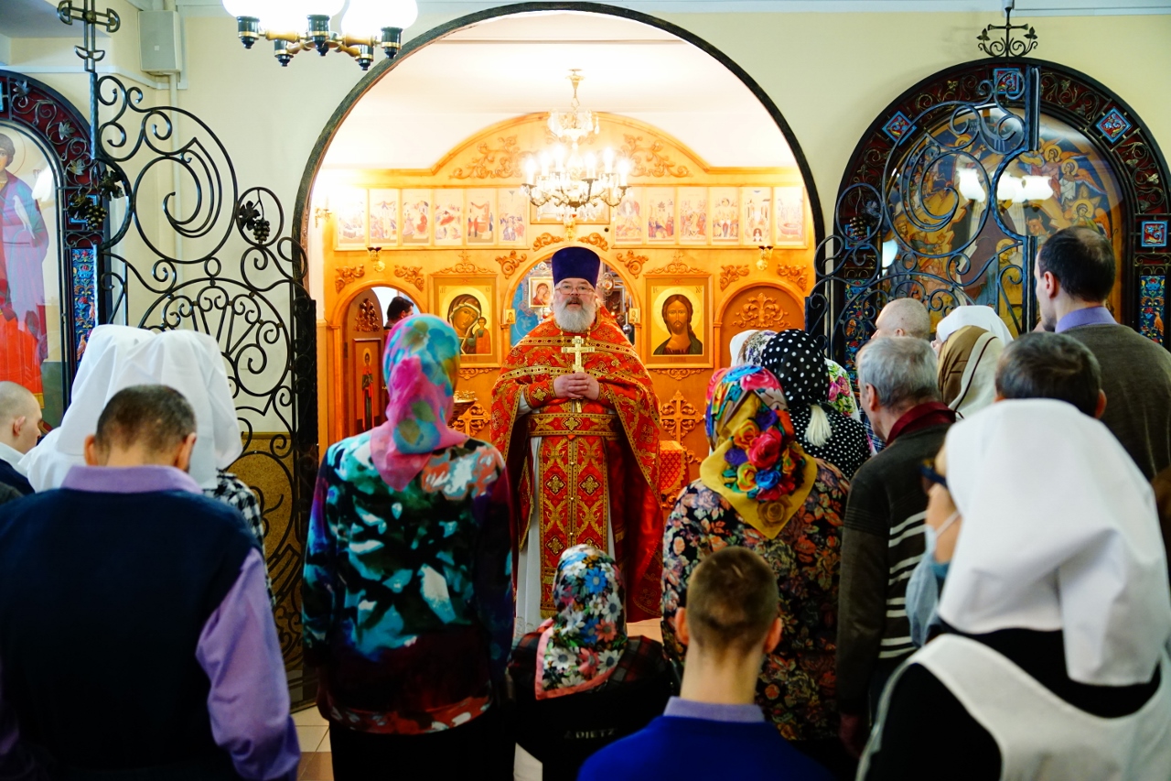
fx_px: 1268
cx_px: 586
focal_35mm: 39
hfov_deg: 49.6
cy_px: 390
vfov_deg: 34.2
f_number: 2.8
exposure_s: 1/60
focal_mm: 26
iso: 1250
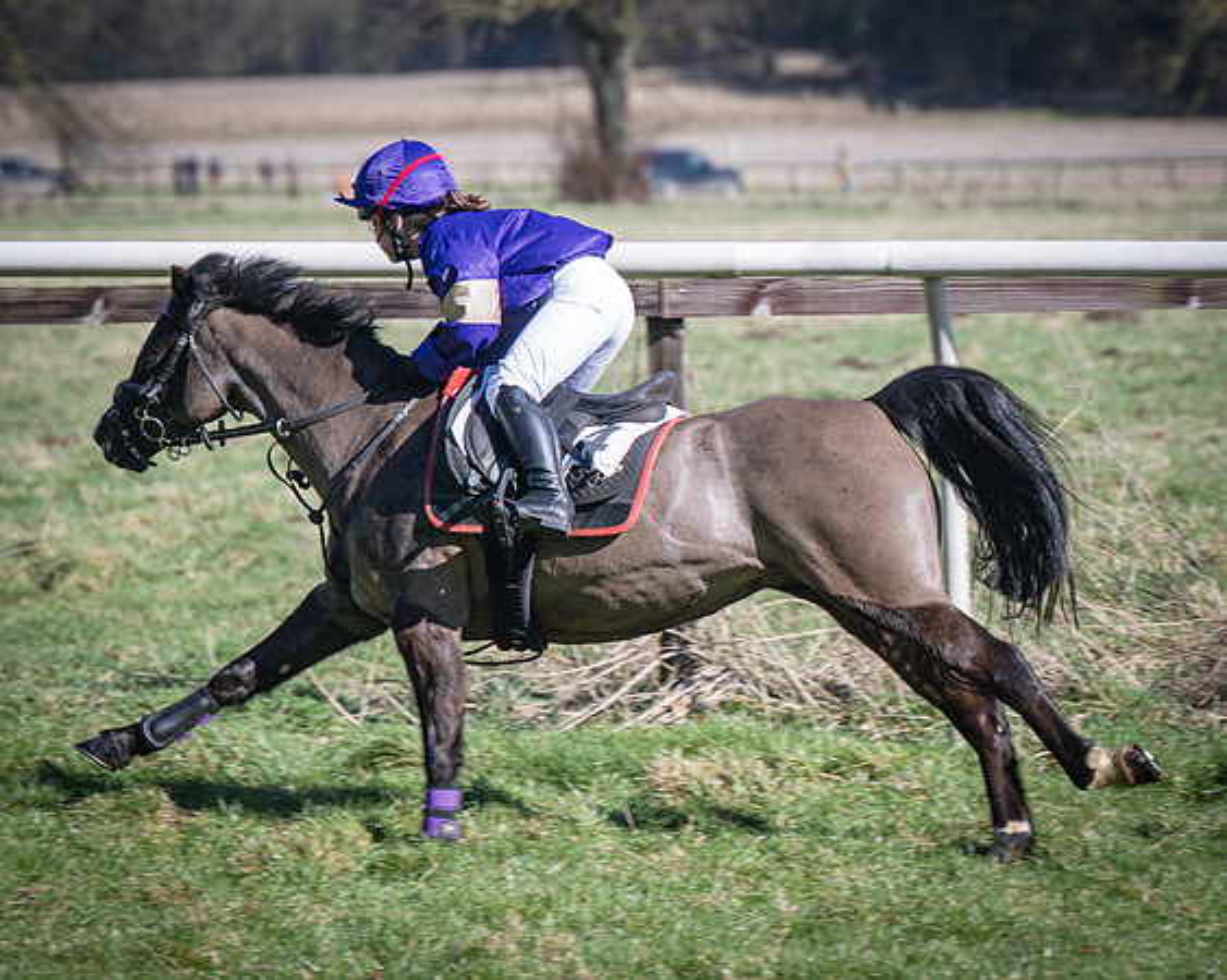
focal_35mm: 281
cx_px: 876
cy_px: 397
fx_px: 10212
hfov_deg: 6.9
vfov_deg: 5.5
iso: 125
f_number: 4
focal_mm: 140
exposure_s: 1/1000
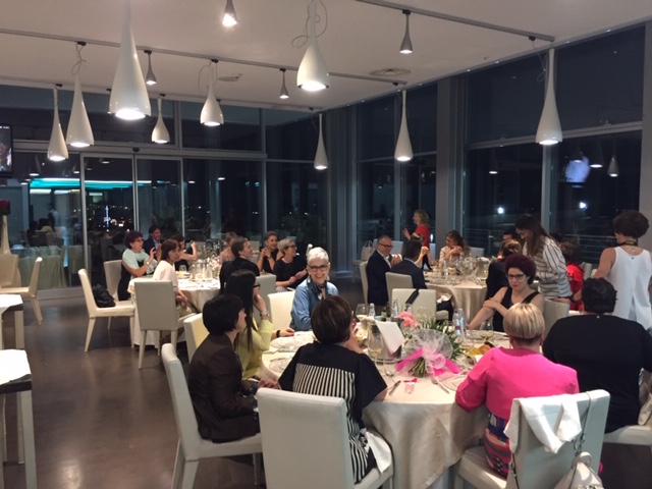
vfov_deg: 48.2
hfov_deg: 61.7
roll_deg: -1.2
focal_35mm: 29
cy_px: 244
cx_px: 326
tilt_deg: -6.5
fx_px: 546
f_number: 2.2
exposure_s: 1/20
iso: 250
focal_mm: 4.15
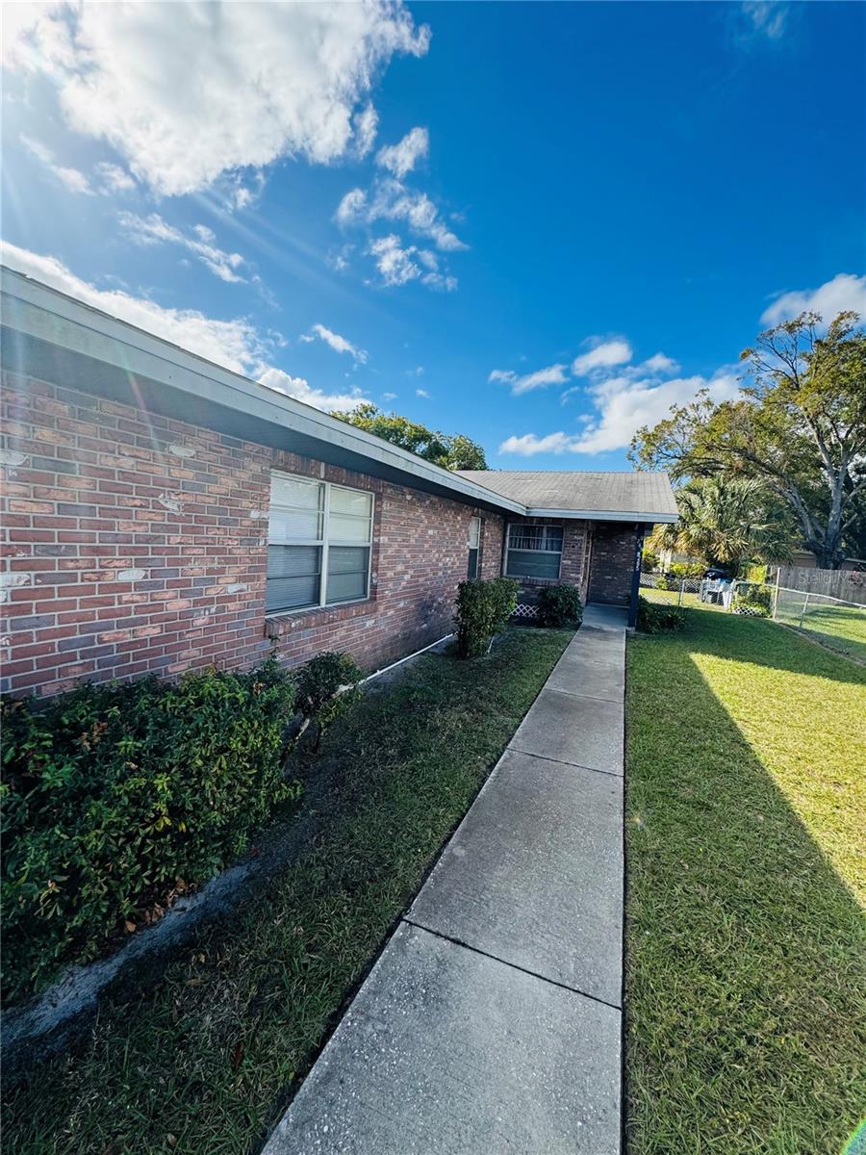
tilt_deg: -6.3
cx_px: 433
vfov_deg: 102.1
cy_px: 578
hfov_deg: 85.7
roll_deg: -4.1
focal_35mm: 14
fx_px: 467
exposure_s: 1/1536
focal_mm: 2.22
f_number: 2.2
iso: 40
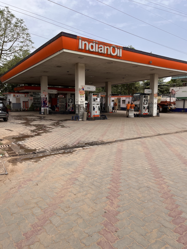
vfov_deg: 67.3
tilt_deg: -7.3
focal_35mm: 26
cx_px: 94
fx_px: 187
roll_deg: -0.2
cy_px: 124
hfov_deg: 53.1
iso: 50
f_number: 1.6
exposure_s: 1/1890
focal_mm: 5.1
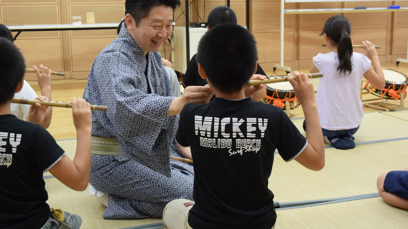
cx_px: 203
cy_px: 102
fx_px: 508
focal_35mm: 47
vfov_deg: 25.4
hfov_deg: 43.7
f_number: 4.5
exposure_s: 1/60
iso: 1250
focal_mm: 16.5
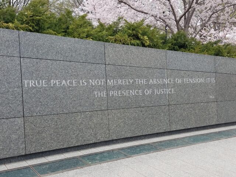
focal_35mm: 26
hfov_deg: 67.3
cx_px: 118
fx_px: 177
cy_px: 88
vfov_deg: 53.1
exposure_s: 1/503
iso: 40
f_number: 1.7
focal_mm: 4.2
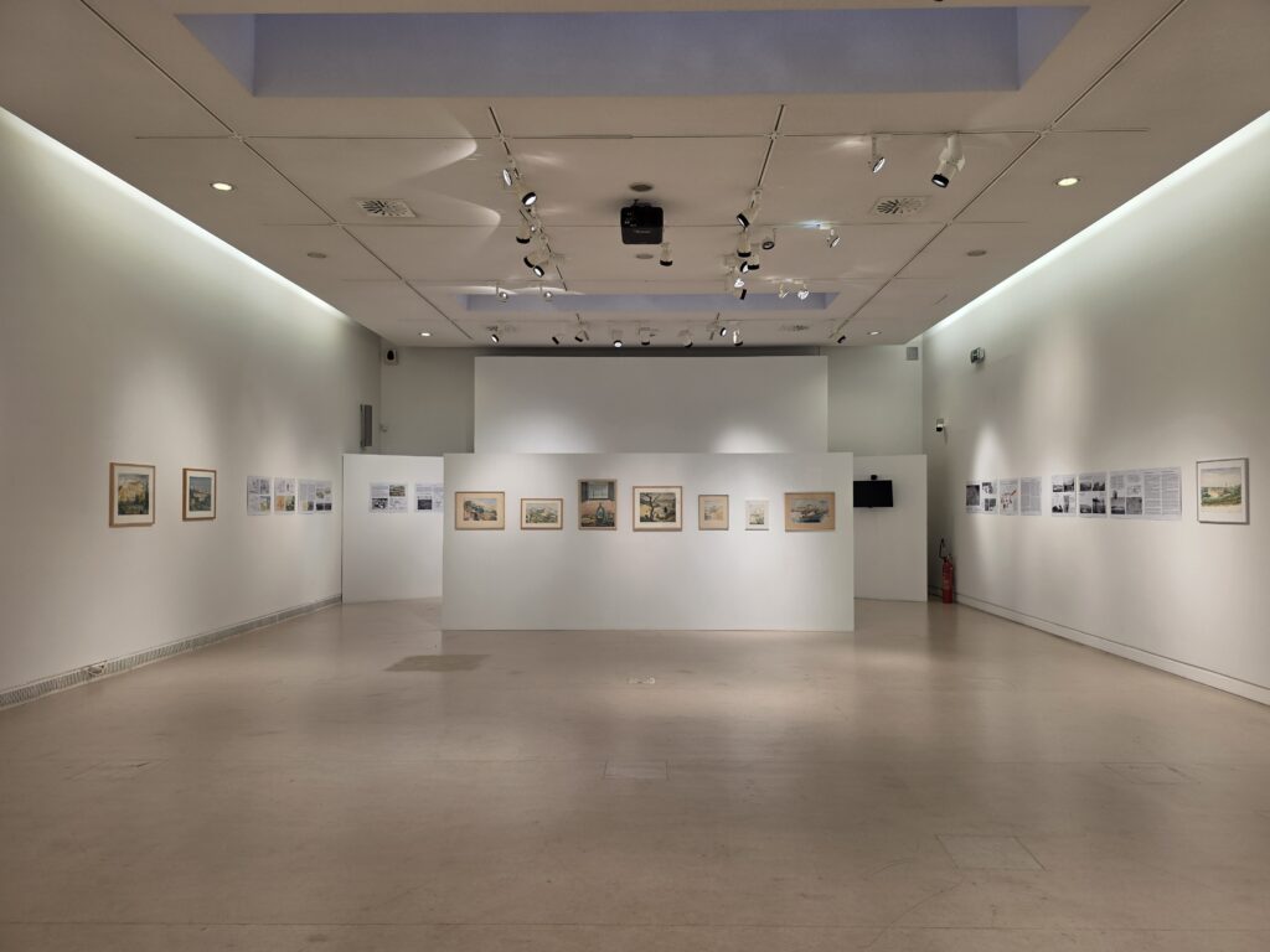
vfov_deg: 58.9
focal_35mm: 23
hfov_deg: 73.9
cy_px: 476
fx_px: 844
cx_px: 635
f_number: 1.7
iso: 100
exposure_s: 1/100
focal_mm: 6.3
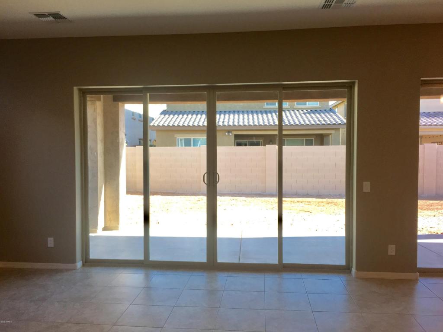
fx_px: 371
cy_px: 166
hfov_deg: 61.7
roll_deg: +1.1
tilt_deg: -2.3
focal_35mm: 29
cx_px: 222
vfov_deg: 48.2
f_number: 2.2
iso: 40
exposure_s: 1/120
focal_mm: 4.15
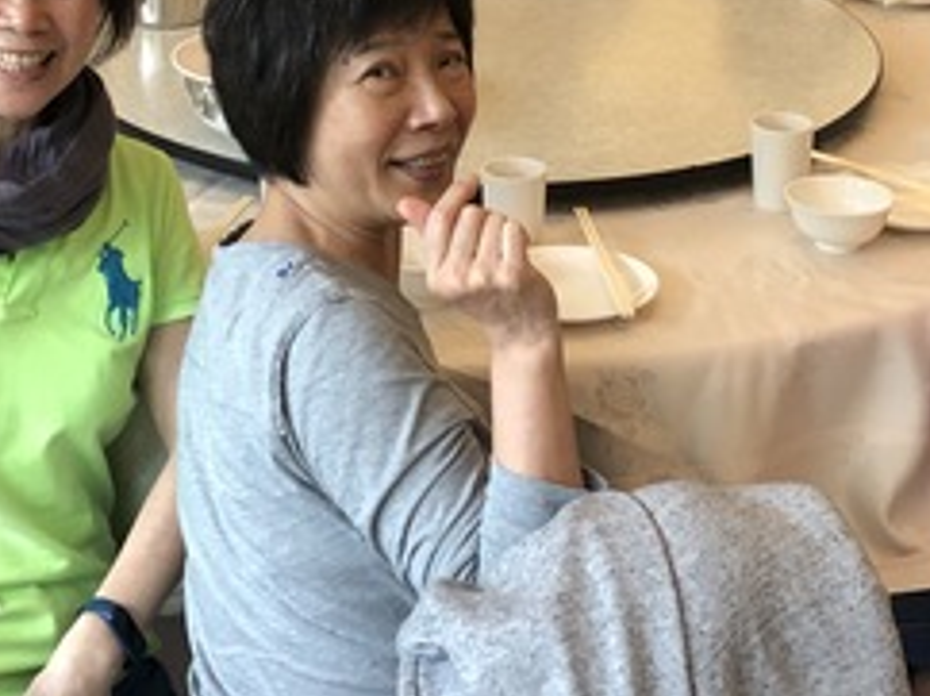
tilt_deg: -15.6
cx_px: 469
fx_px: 2174
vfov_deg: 17.7
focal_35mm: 81
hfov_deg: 24.1
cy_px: -2
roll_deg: +0.4
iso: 40
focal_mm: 3.99
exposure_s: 1/17
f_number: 1.8
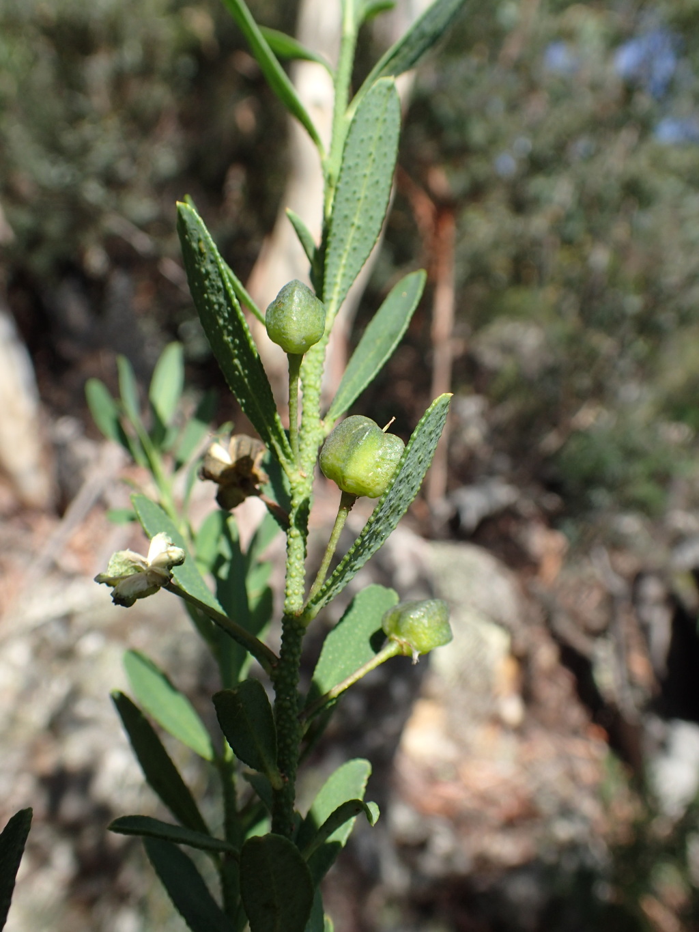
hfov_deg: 46.8
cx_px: 350
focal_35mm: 30
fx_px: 808
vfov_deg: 60.0
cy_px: 466
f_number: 3.2
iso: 100
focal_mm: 5.5
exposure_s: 1/640
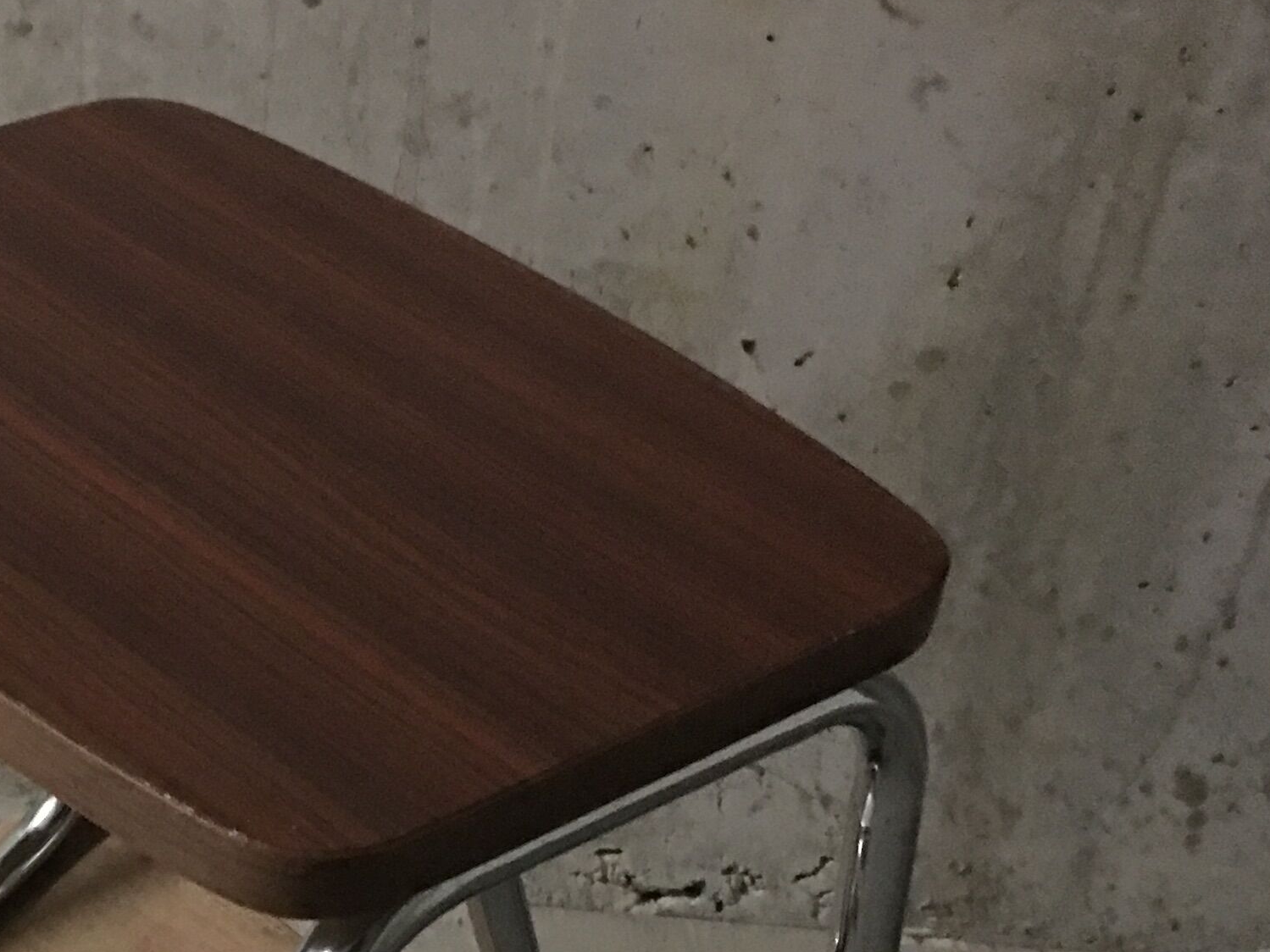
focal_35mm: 78
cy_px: 1205
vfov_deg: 17.8
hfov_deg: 24.4
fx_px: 2861
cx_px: 170
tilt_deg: -42.0
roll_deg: -3.0
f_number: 2.2
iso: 125
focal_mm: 4.15
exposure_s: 1/4
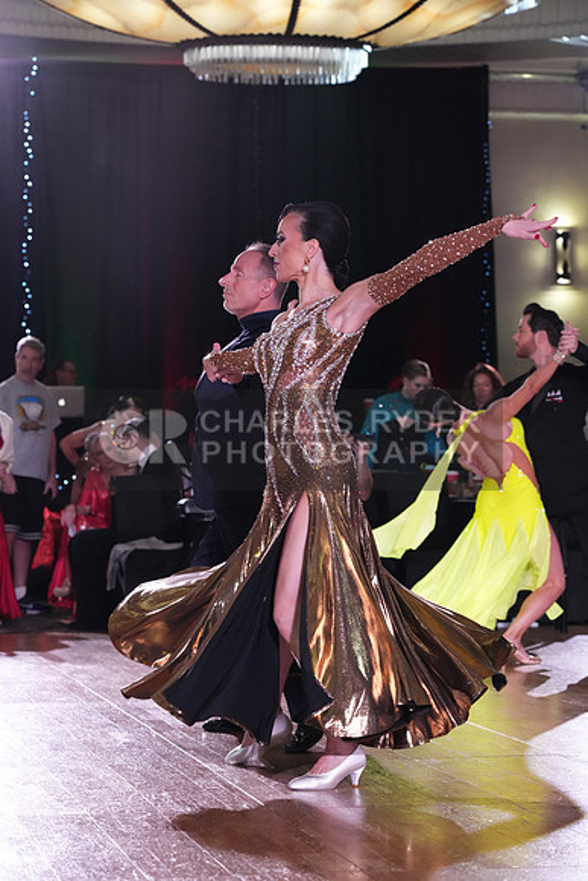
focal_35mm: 105
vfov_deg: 19.5
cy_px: 440
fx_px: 2571
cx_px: 294
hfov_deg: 13.0
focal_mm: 105
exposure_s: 1/320
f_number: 5.6
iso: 5000
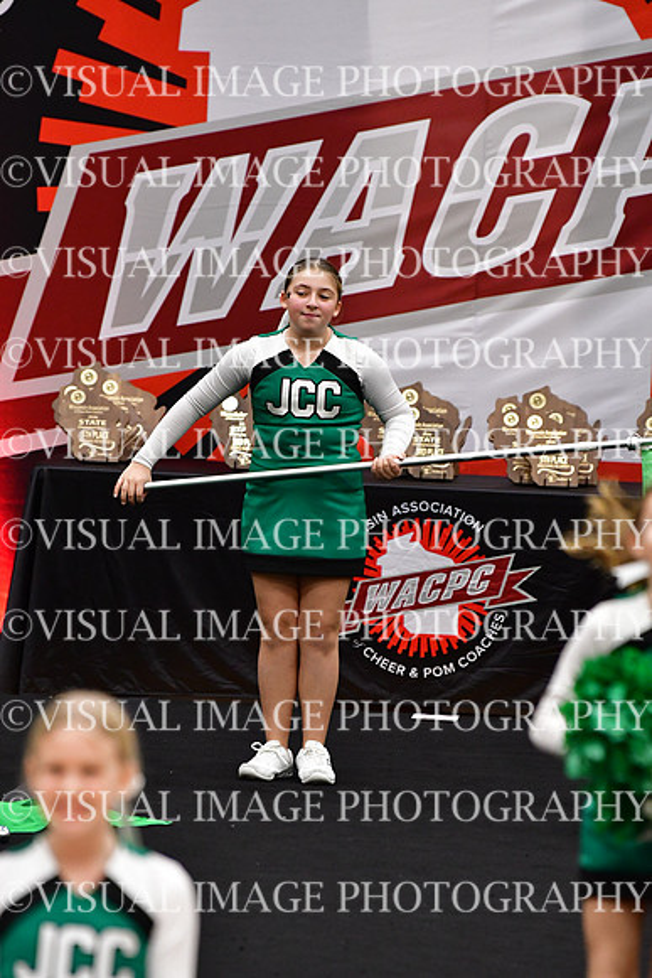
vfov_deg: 6.9
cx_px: 326
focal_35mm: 300
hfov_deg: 4.6
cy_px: 489
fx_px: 8145
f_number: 3.5
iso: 4000
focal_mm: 200
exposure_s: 1/500
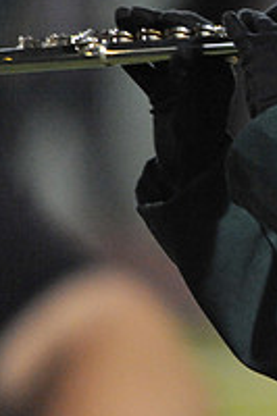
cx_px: 554
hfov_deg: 0.8
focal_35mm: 1737
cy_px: 25
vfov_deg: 1.2
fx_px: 20081
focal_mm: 600
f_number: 6.3
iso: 6400
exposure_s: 1/160
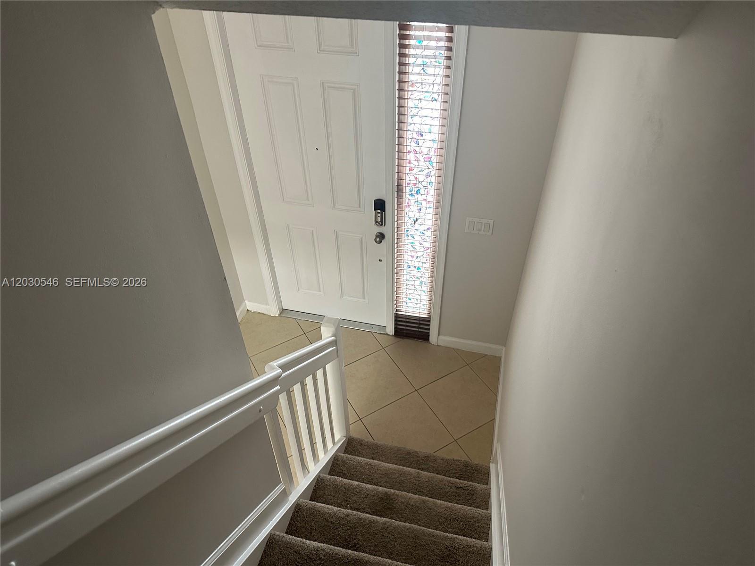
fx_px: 523
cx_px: 378
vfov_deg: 56.8
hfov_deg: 71.6
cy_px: 283
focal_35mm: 24
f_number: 1.78
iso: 320
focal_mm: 6.86
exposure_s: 1/60
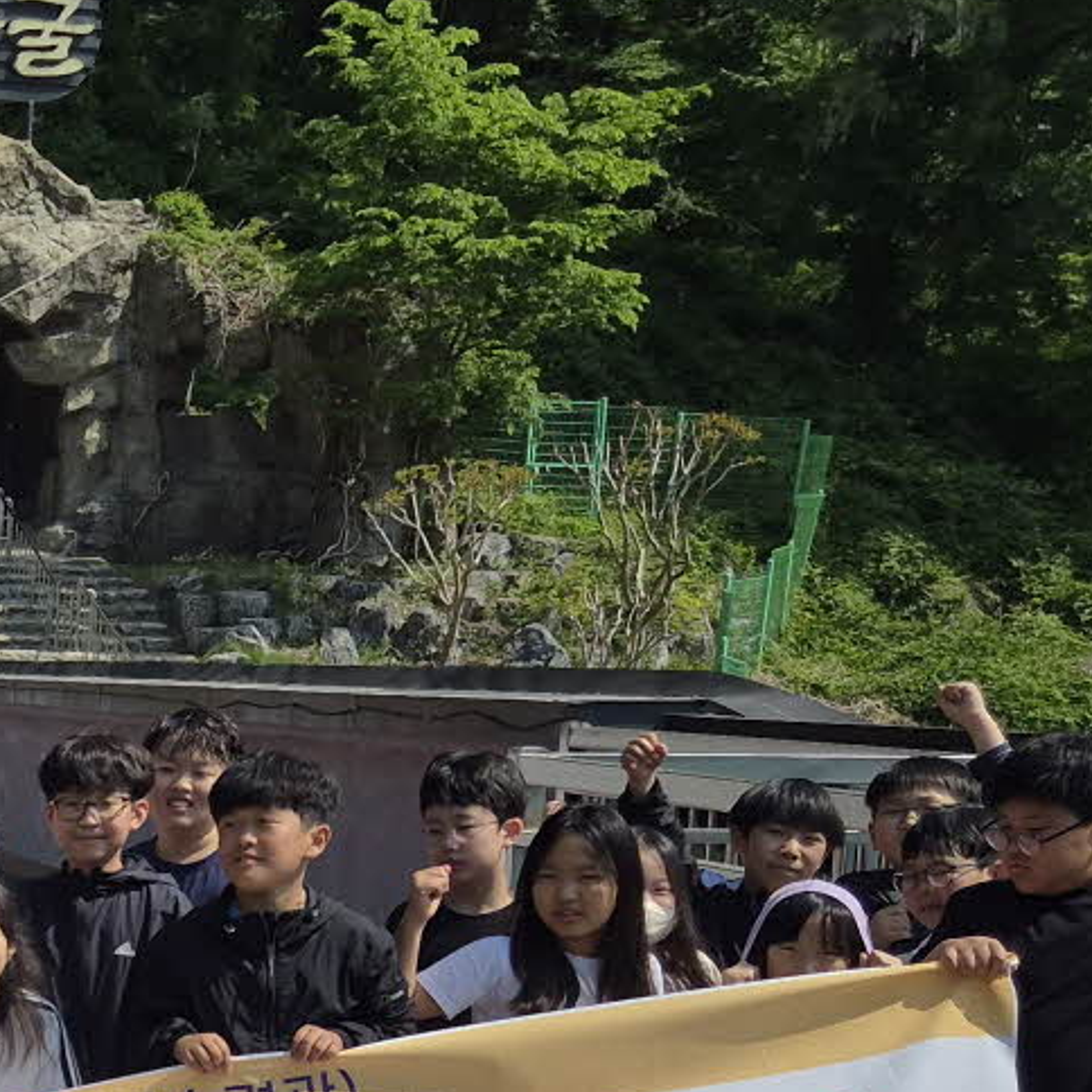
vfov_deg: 20.3
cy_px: 936
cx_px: -717
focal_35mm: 84
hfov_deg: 17.7
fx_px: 2998
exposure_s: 1/1744
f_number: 1.8
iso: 25
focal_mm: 5.4
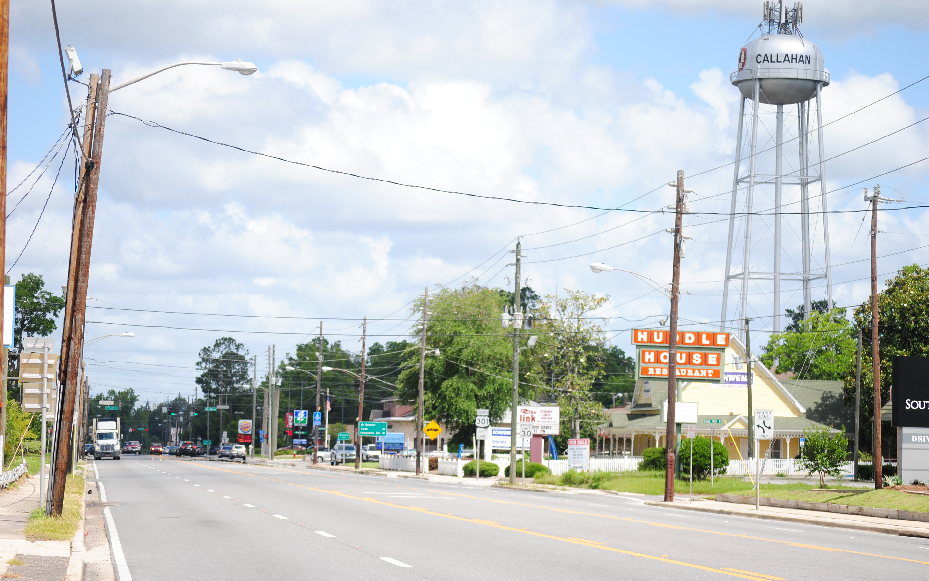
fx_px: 2734
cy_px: 271
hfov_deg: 19.3
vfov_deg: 12.1
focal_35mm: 108
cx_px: 465
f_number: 4.5
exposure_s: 1/2000
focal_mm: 70
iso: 400
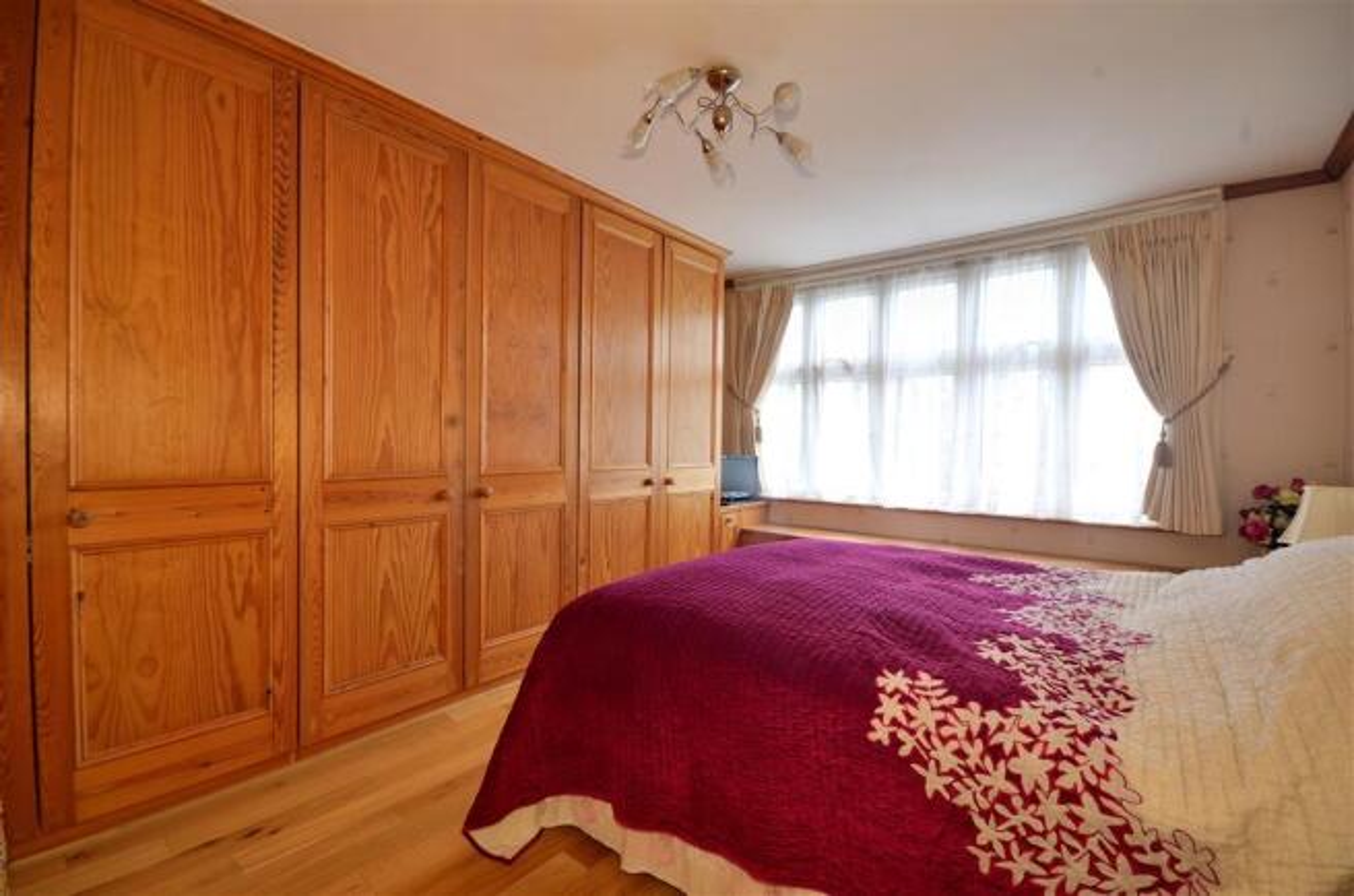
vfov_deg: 77.0
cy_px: 448
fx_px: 563
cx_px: 677
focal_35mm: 15
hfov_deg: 100.5
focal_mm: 10
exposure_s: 1/2
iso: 320
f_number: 10
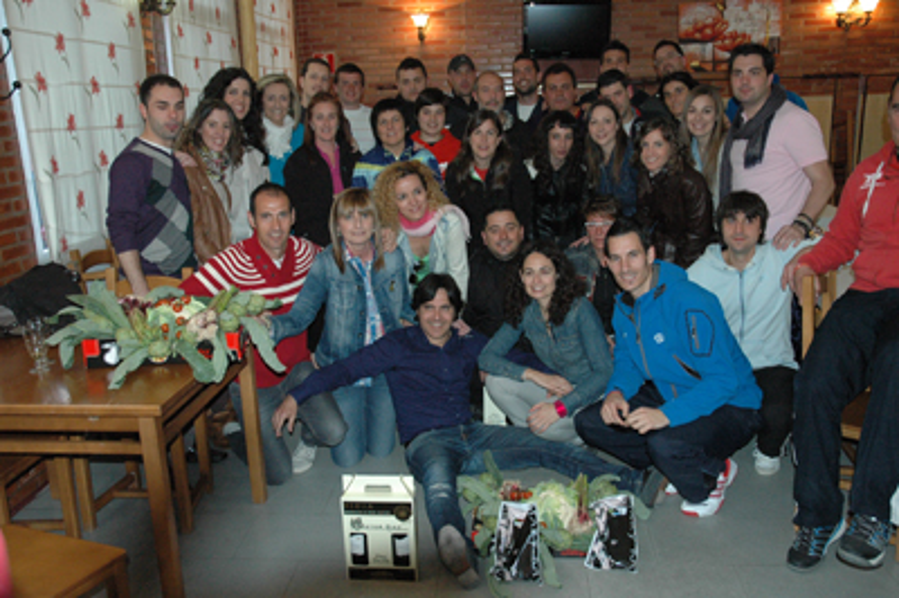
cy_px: 299
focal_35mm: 33
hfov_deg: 57.3
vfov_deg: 39.9
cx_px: 450
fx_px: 823
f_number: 4.5
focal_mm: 22
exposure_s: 1/60
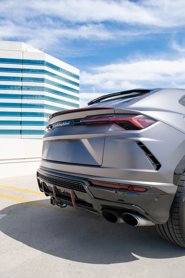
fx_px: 208
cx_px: 92
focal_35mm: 27
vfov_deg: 67.4
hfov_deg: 47.9
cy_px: 139
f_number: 6.3
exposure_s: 1/1600
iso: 400
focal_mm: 18
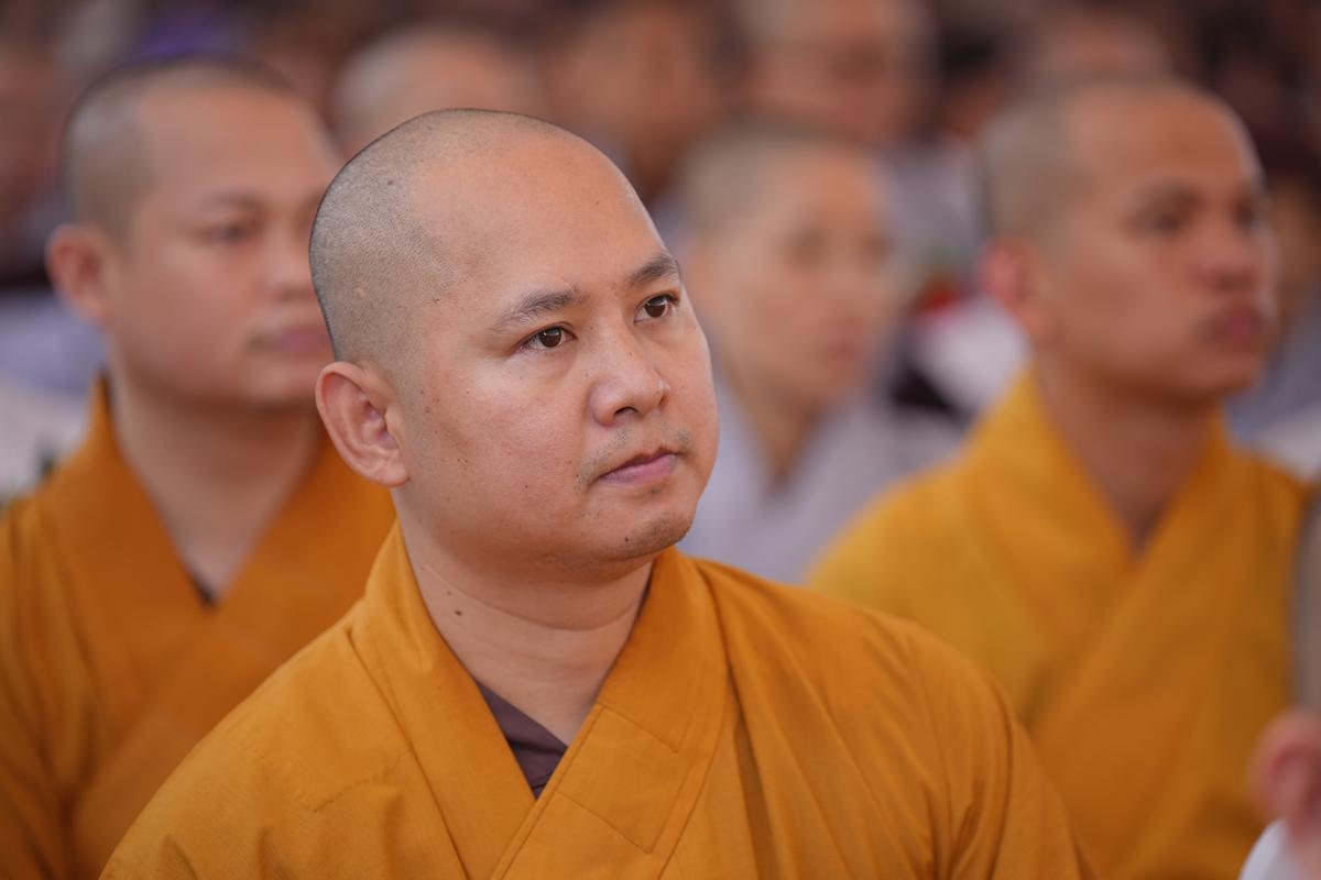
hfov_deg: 12.6
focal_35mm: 163
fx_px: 5981
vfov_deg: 8.4
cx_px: 660
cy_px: 440
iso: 640
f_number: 2.8
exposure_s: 1/160
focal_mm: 163
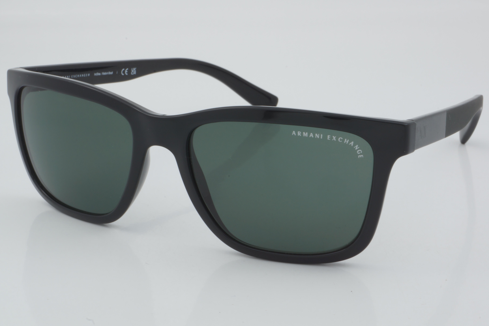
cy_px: 163
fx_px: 1019
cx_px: 244
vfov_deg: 18.2
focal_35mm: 75
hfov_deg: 27.0
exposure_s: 1/3
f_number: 32
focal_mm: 50
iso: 100
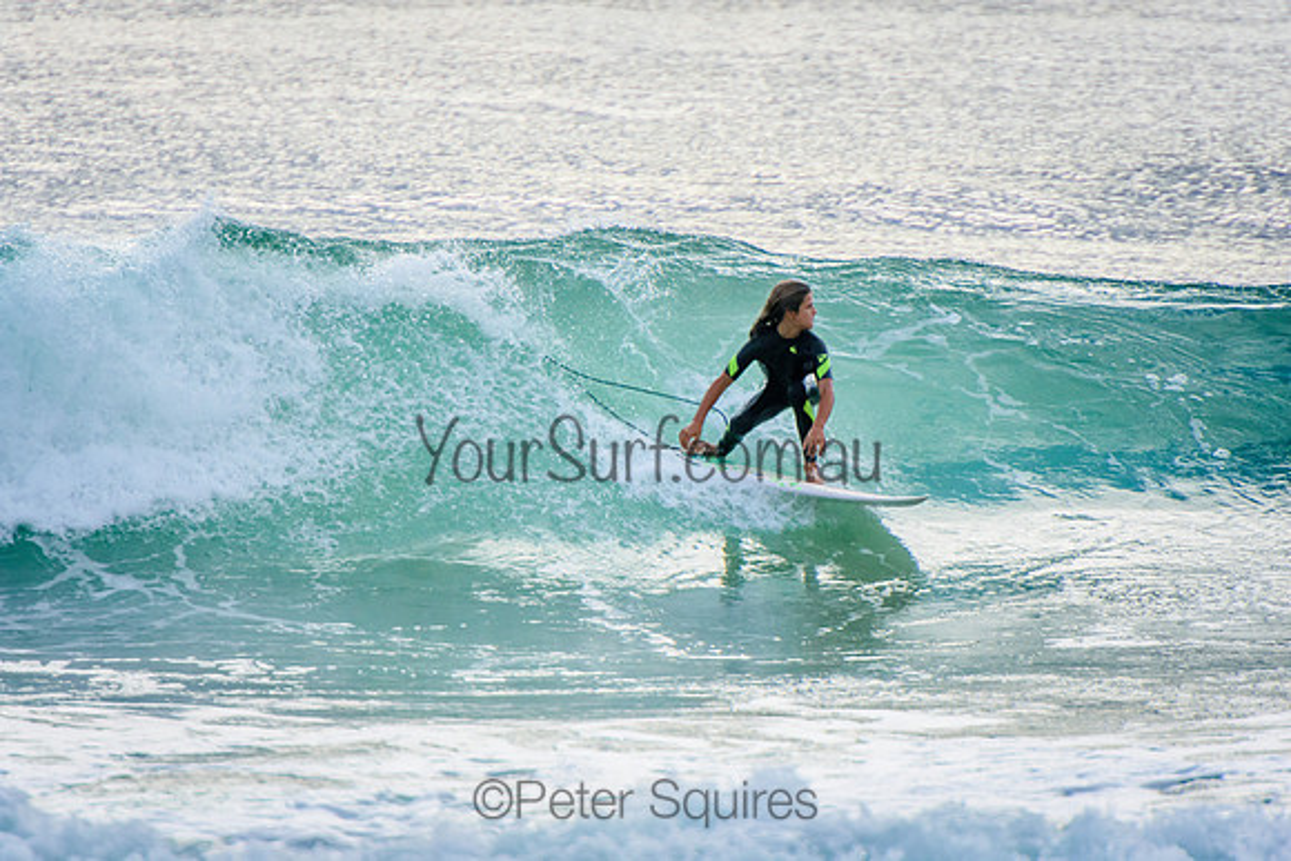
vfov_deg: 2.3
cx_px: 646
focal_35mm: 600
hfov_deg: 3.4
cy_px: 430
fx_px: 21521
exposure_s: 1/2000
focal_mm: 400
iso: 450
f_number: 5.6
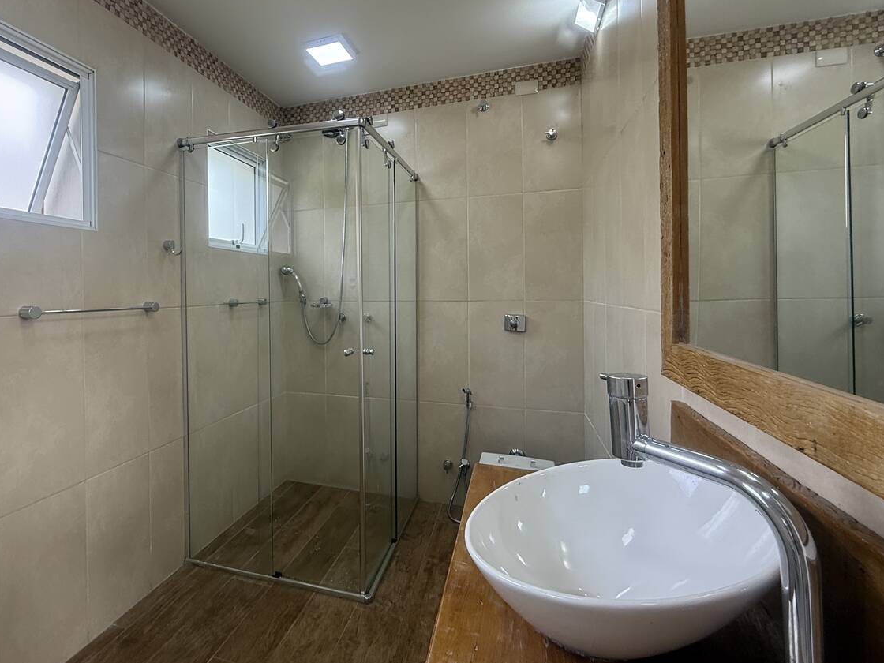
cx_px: 357
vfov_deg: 71.3
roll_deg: +0.4
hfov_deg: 86.7
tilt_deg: +1.0
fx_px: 460
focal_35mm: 18
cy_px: 293
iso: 100
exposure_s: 1/120
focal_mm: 2.22
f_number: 2.2
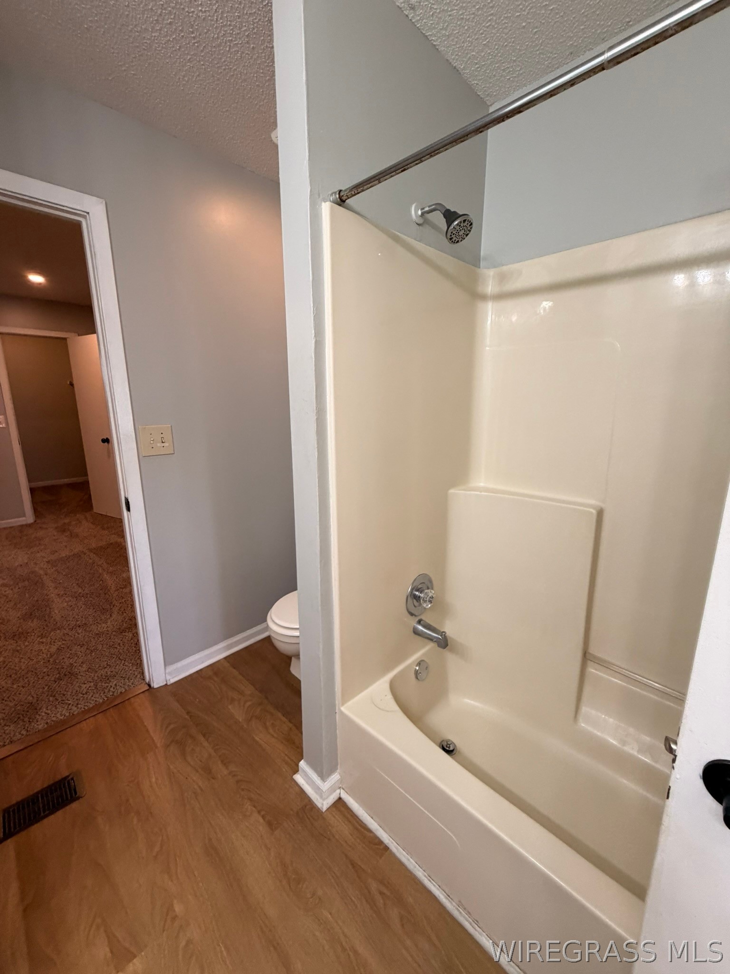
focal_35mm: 14
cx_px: 365
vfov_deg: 102.1
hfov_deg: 85.7
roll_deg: -0.5
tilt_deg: -12.8
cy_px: 487
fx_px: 394
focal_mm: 2.22
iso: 250
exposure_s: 1/120
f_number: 2.2
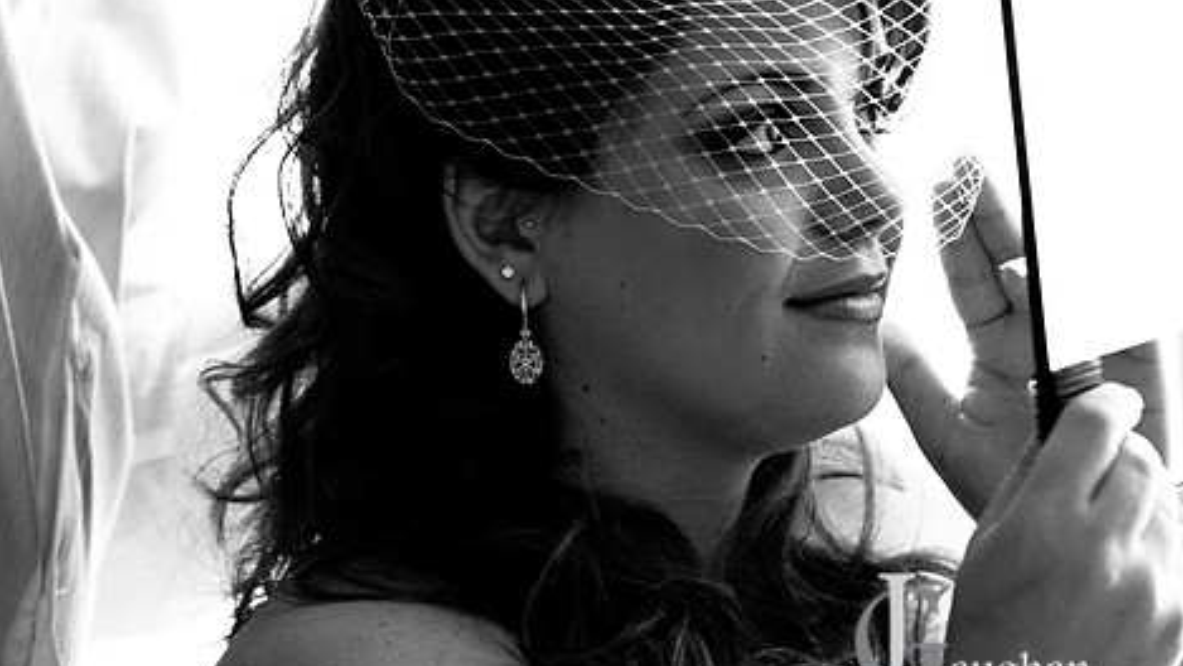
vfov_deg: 4.3
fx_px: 8836
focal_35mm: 282
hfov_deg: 7.7
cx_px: 504
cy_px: 279
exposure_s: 1/40
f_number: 3.5
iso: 800
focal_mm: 145
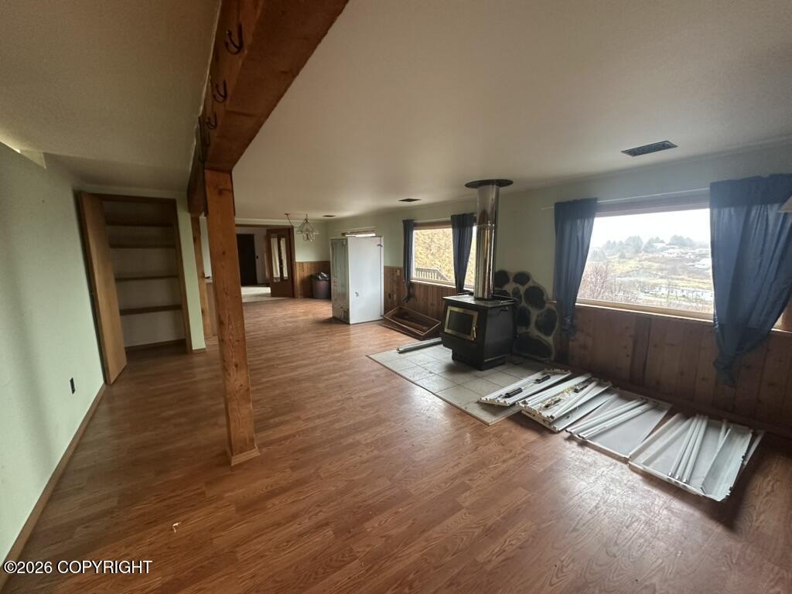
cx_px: 396
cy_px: 297
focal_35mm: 14
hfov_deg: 102.1
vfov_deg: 85.7
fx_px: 320
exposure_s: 1/60
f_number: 2.2
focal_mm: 2.22
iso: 320
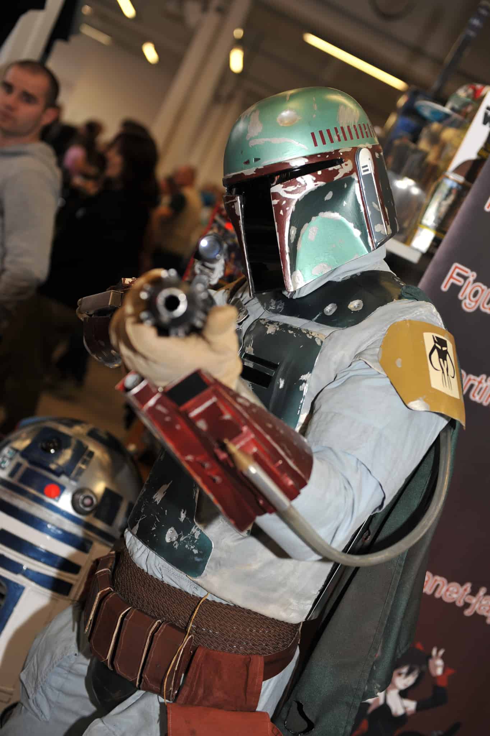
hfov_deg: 28.1
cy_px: 368
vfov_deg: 41.1
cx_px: 245
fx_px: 981
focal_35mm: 48
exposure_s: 1/200
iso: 320
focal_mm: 48
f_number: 3.2
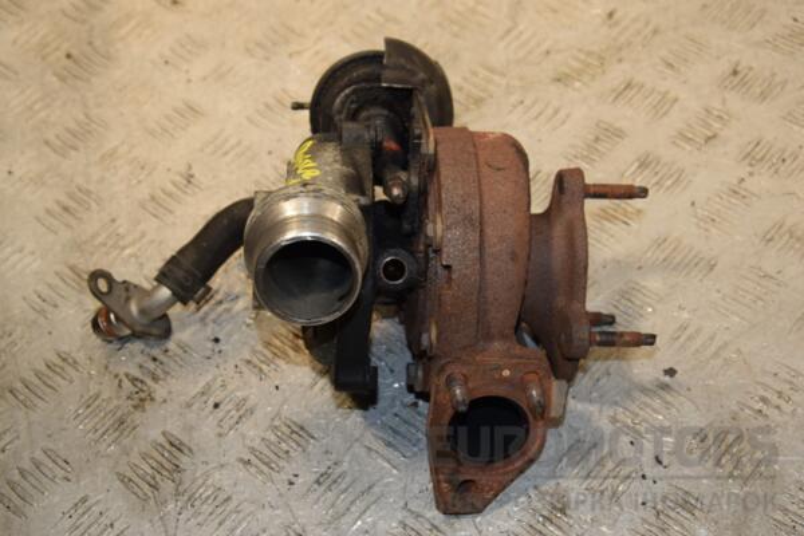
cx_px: 402
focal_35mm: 63
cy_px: 268
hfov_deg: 31.9
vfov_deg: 21.6
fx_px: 1407
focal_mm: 42
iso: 800
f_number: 8
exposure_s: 1/200
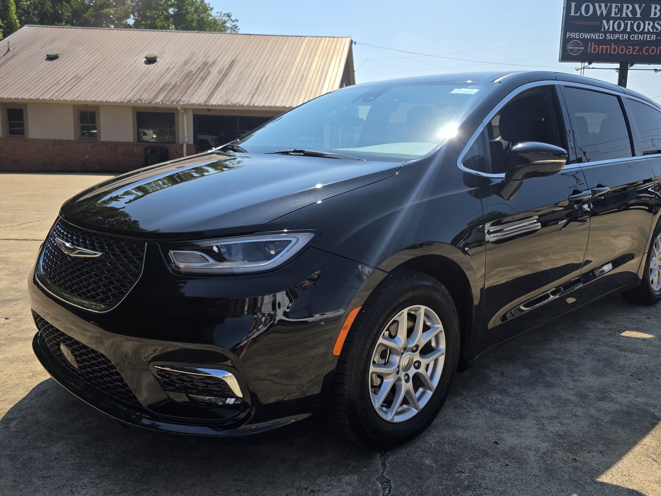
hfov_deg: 61.4
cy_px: 224
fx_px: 554
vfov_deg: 48.2
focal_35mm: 29
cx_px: 379
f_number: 1.7
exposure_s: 1/6574
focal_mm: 6.3
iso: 80
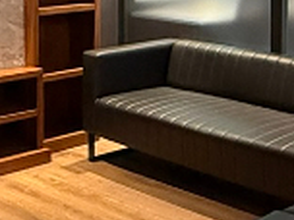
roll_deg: -0.2
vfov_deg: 15.6
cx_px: 203
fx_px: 781
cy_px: -33
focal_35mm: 92
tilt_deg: -2.8
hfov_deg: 21.2
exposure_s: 1/50
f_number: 2.2
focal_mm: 2.22
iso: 400
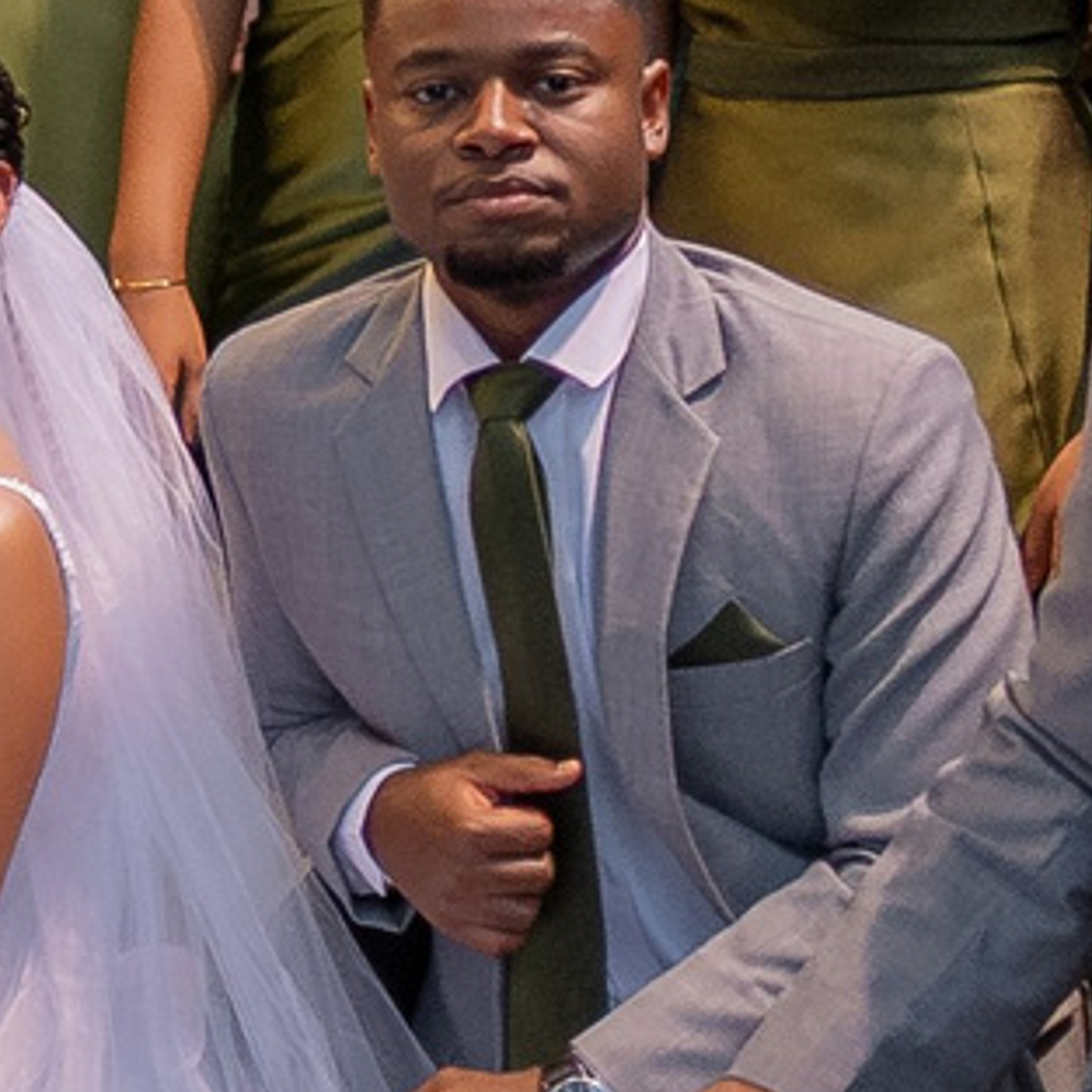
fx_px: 8673
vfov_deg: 7.2
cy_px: -58
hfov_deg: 7.0
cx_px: -1050
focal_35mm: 243
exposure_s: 1/400
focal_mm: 35
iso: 2500
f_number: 1.4
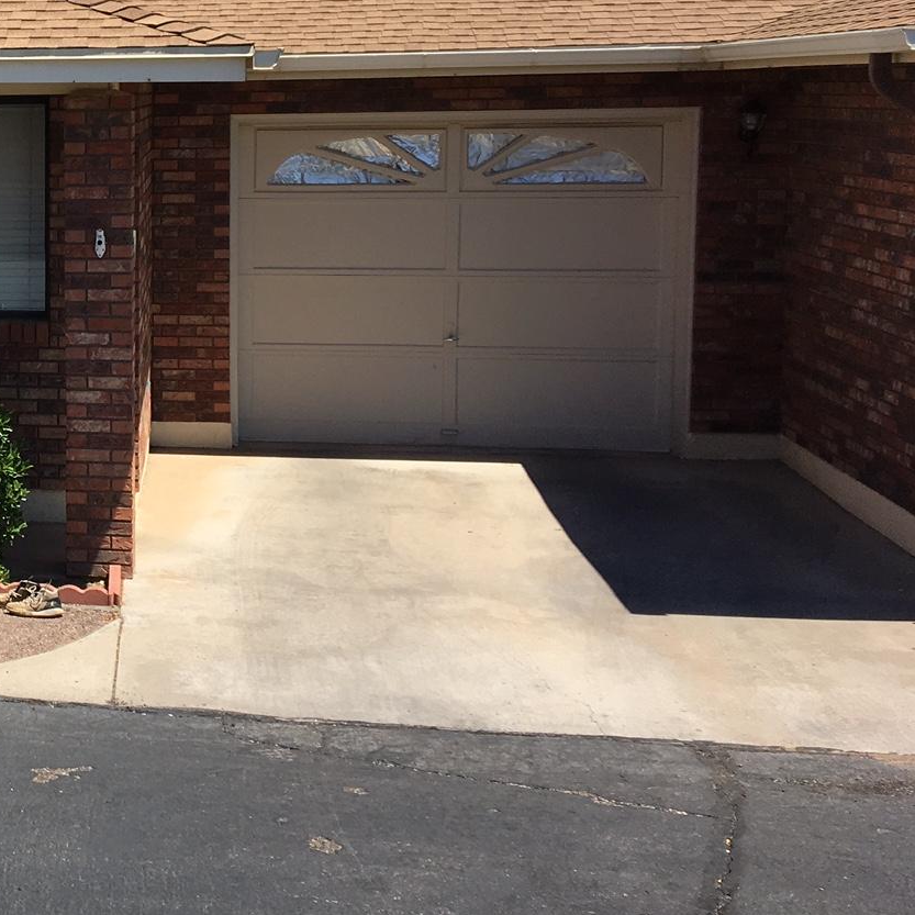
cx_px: -174
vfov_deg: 27.5
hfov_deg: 25.1
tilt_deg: -5.9
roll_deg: +1.3
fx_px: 1854
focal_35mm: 62
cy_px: 280
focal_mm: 4.15
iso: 25
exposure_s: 1/1637
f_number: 2.2
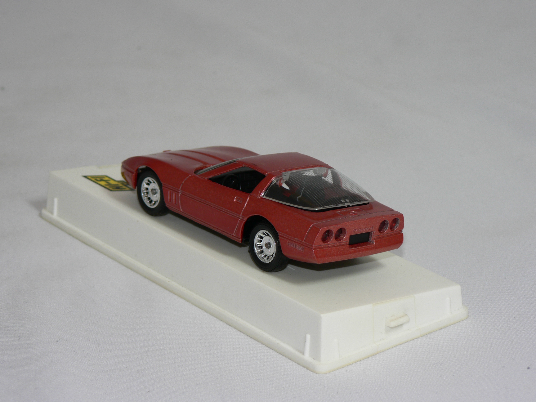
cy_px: 201
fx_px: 1688
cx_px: 268
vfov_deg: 13.6
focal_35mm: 109
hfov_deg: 18.0
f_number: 3.2
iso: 80
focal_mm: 18.2
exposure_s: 1/60
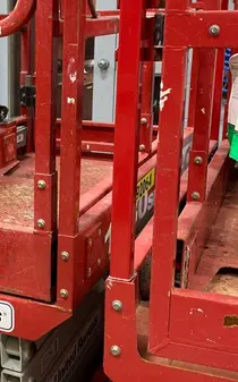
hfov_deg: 20.8
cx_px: -6
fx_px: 624
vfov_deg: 34.0
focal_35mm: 60
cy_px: 180
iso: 250
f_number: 1.8
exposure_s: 1/60
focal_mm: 4.25
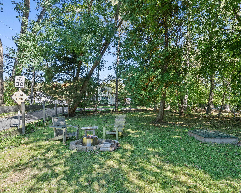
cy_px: 100
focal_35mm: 22
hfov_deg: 74.8
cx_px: 132
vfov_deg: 63.1
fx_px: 157
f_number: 8
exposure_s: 1/160
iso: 800
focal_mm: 18
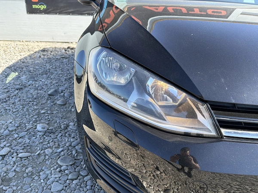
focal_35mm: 24
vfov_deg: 56.8
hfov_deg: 71.6
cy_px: 96
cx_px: 129
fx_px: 179
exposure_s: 1/1385
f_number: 1.78
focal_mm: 6.76
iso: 100
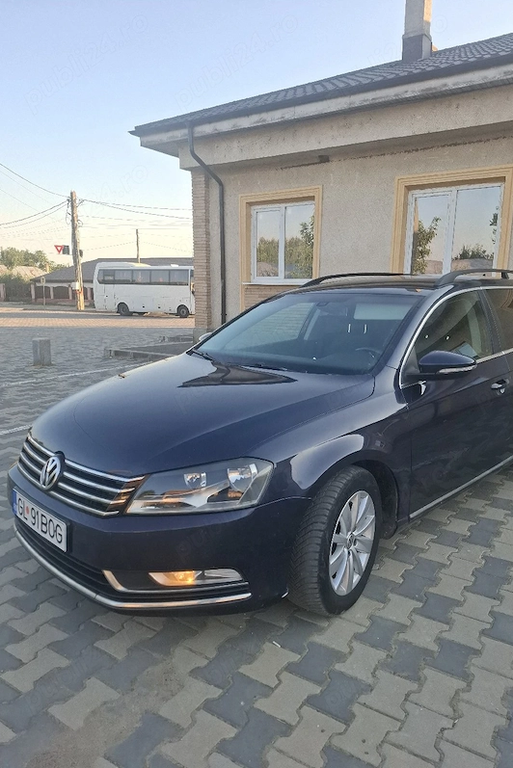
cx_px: 274
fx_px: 513
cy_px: 384
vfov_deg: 73.7
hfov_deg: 53.1
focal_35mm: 24
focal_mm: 5.54
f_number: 1.8
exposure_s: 1/417
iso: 50
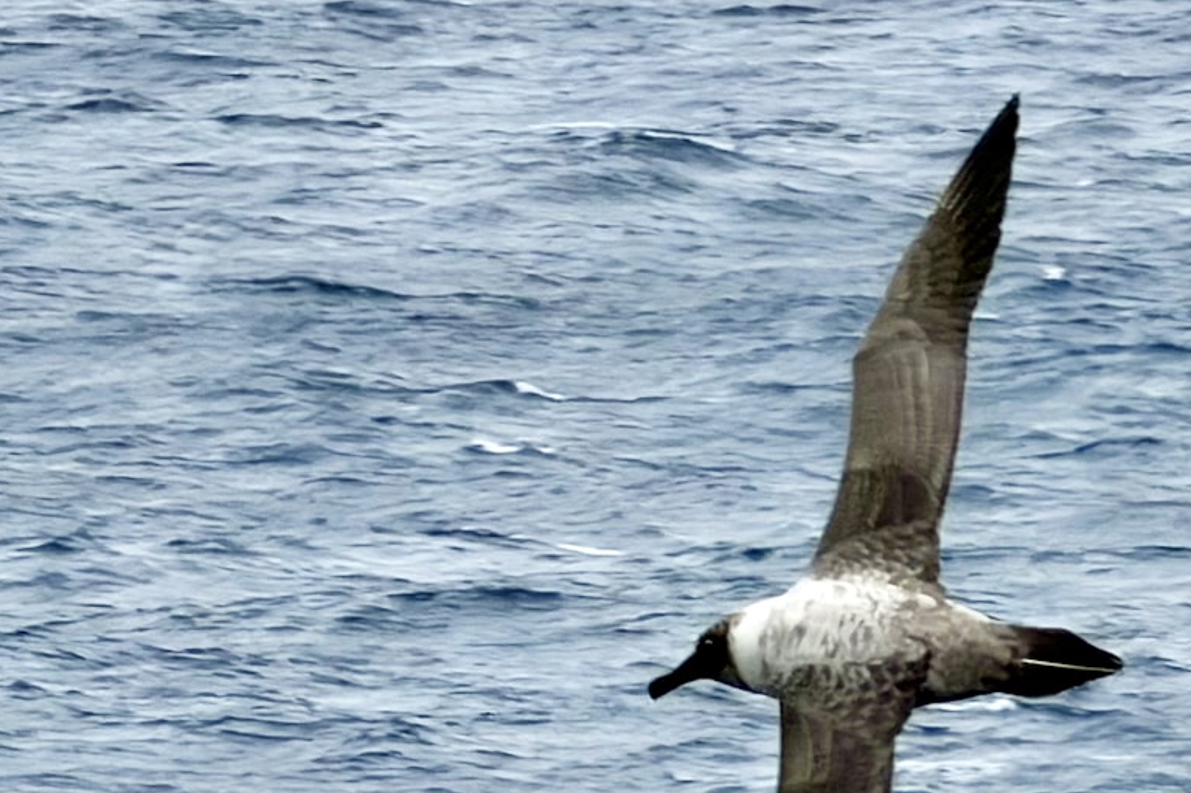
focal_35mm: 521
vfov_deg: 2.6
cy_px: 459
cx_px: 578
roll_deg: -0.6
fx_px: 17232
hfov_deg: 4.0
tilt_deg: -3.1
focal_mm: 16.89
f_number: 2.8
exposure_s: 1/639
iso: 25
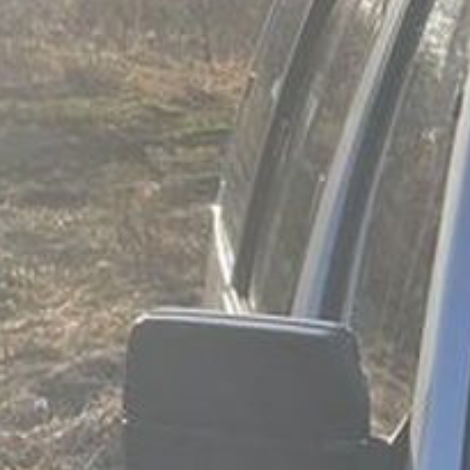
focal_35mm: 179
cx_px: 1062
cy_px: 768
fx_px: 2750
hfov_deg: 9.0
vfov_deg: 9.4
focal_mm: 4.2
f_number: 1.6
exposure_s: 1/1103
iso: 32
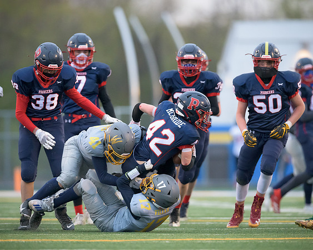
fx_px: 6468
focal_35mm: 698
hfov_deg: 2.8
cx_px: 159
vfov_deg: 2.2
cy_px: 115
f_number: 4
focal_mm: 500
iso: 6400
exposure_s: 1/1000
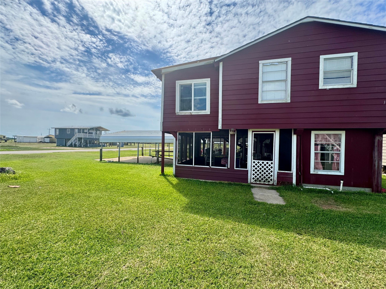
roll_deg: -0.2
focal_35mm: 14
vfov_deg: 85.7
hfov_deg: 102.1
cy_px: 144
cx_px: 193
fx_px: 156
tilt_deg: -1.2
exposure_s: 1/1370
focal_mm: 2.22
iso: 50
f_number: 2.2
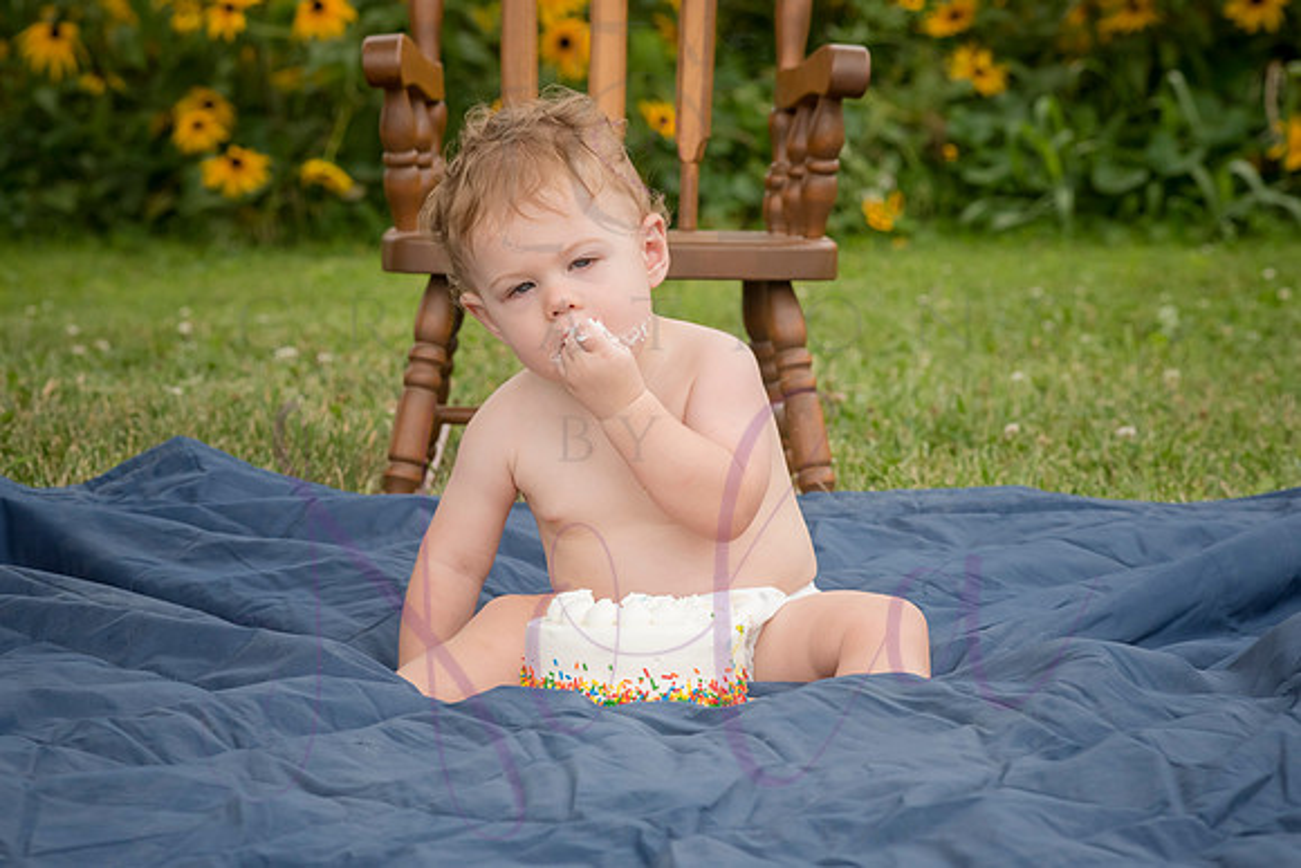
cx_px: 650
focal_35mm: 132
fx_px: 4777
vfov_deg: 10.4
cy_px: 434
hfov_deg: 15.5
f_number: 10
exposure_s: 1/320
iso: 500
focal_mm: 120
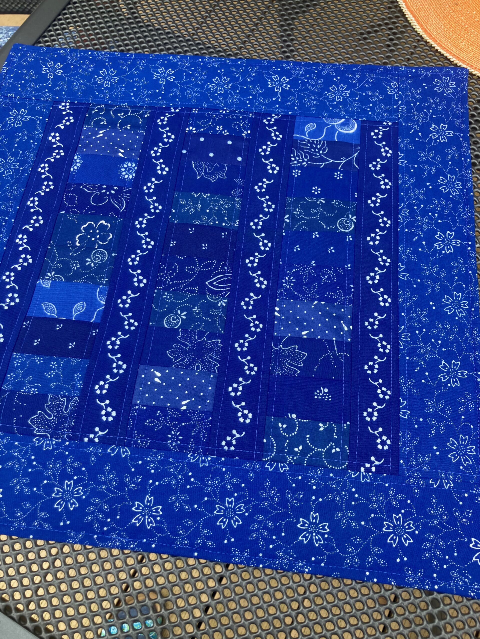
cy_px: 320
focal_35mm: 28
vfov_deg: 63.4
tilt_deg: -66.0
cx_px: 240
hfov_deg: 49.7
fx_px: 518
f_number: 1.8
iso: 32
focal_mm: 3.99
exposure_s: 1/121
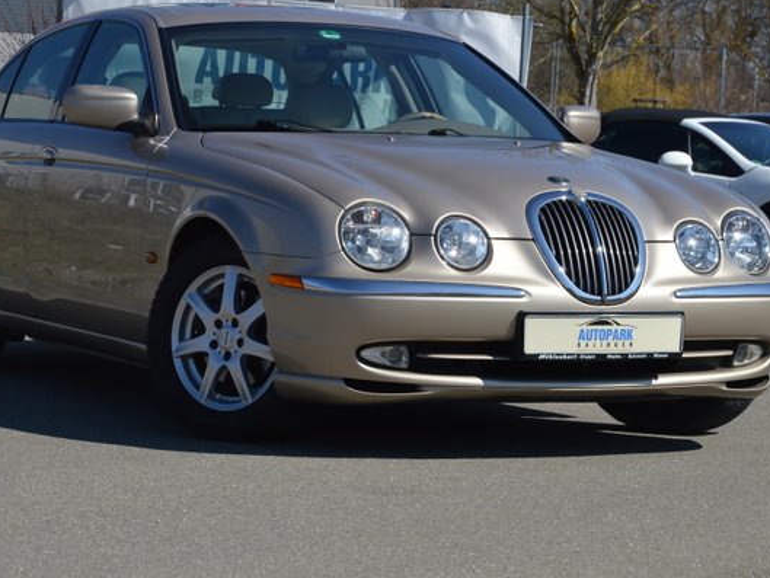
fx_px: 2559
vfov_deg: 12.9
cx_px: 335
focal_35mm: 115
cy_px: 271
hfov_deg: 17.1
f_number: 8
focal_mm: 66
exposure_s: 1/250
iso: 100
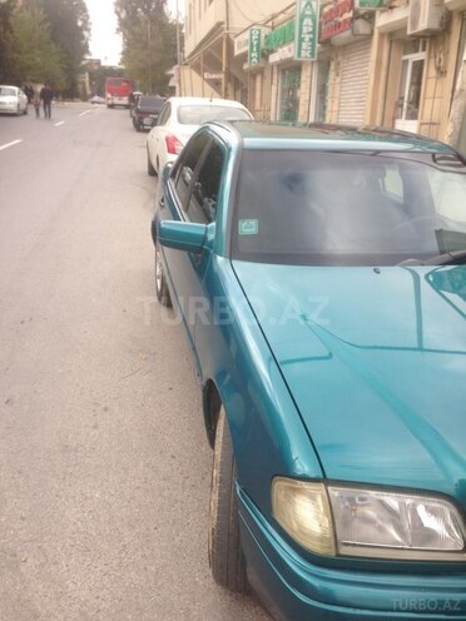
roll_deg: -2.5
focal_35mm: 33
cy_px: 310
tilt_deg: -19.1
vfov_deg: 55.4
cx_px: 233
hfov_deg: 42.9
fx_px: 592
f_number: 2.4
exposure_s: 1/304
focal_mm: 4.12
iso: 50
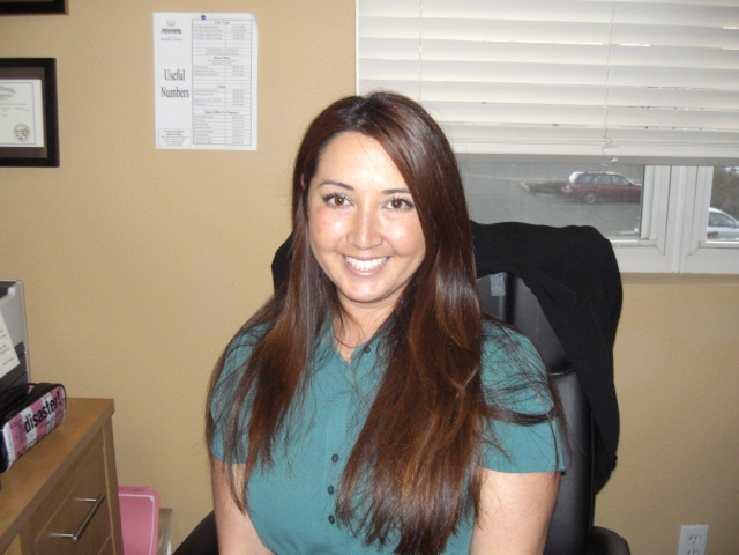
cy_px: 278
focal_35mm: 38
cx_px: 370
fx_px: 811
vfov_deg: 37.7
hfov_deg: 49.0
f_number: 3.1
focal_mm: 6.3
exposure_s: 1/60
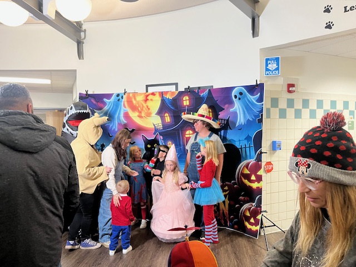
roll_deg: +0.2
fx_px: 267
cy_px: 134
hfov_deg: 67.3
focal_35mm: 26
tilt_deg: -3.3
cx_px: 178
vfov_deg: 53.1
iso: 200
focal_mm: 5.1
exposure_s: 1/60
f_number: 1.6
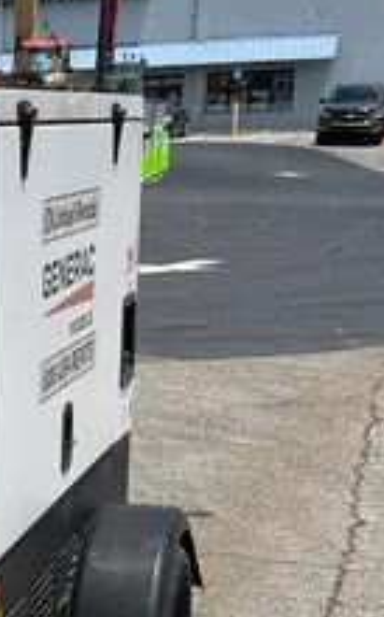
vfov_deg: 22.1
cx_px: -345
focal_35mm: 92
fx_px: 1545
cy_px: 548
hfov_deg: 12.7
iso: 50
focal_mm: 5.1
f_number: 1.6
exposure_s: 1/4854
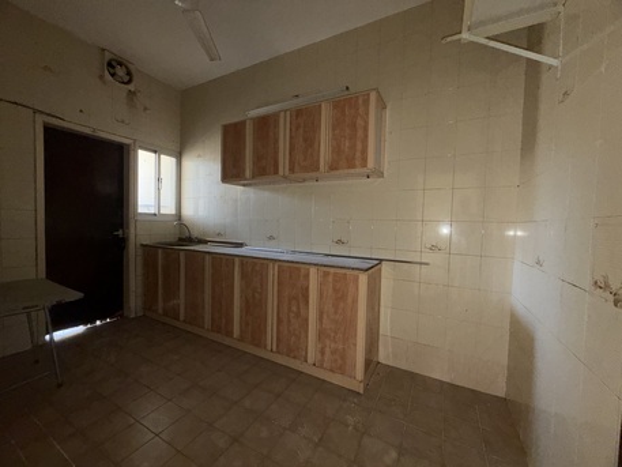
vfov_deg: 85.7
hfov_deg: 102.0
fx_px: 252
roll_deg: -1.3
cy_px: 234
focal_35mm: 14
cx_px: 311
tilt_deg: -2.2
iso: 125
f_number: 2.2
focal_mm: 2.22
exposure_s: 1/60
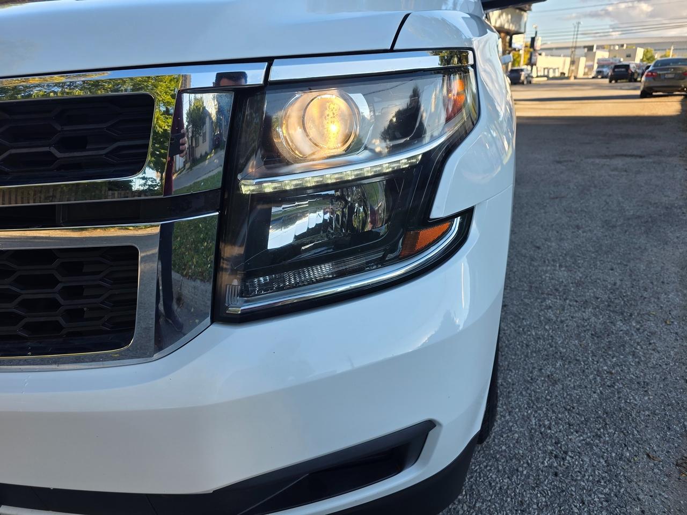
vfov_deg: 58.9
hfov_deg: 73.9
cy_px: 258
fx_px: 456
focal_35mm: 23
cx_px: 344
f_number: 1.7
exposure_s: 1/281
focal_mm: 6.3
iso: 25
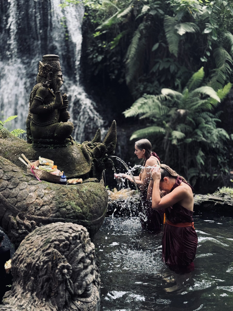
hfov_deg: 30.3
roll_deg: -0.6
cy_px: 156
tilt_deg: -8.0
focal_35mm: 48
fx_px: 431
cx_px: 116
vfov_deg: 39.7
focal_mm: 6.76
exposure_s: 1/442
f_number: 1.78
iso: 64
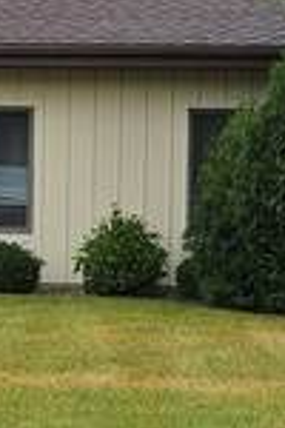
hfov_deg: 8.9
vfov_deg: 13.4
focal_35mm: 153
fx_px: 1817
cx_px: 3
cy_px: 205
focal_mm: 5.4
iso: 25
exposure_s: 1/1361
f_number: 1.8
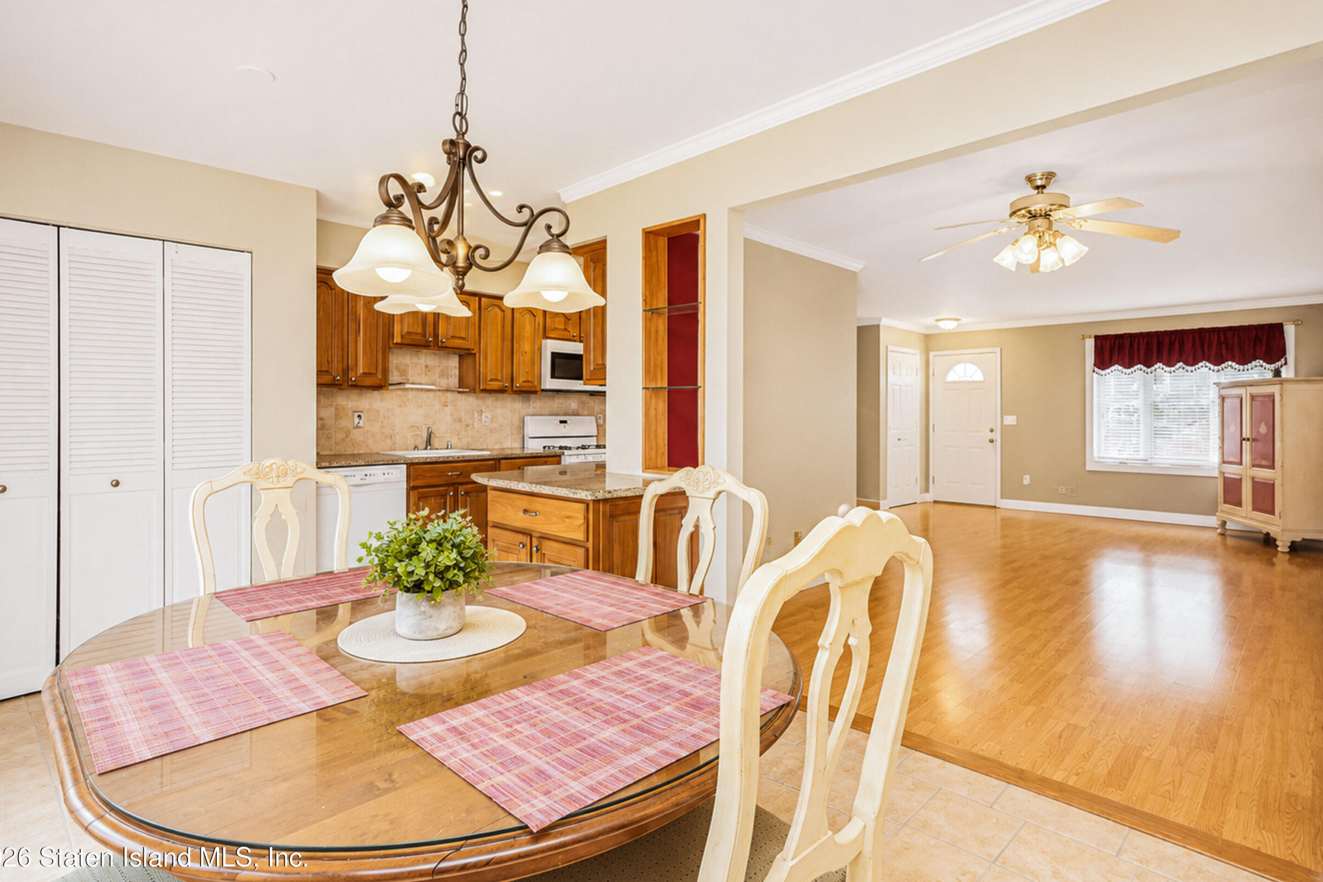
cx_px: 654
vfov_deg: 68.8
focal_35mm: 18
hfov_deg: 91.5
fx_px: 644
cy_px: 431
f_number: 4
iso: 64
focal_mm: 16.5
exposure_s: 1/30
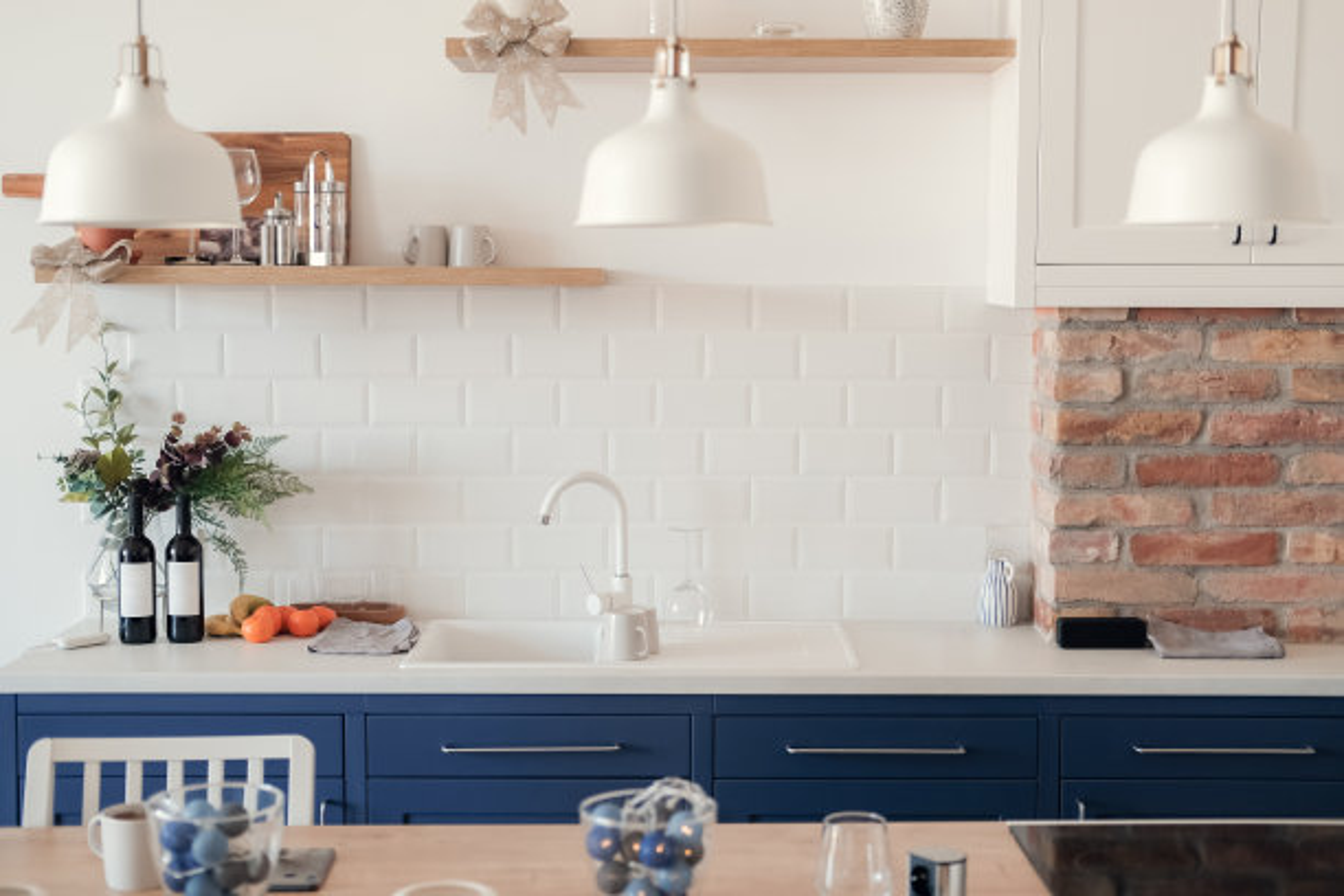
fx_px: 1979
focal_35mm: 53
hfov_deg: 37.5
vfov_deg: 25.5
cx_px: 672
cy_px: 448
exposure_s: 1/125
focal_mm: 35
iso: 800
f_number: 2.5
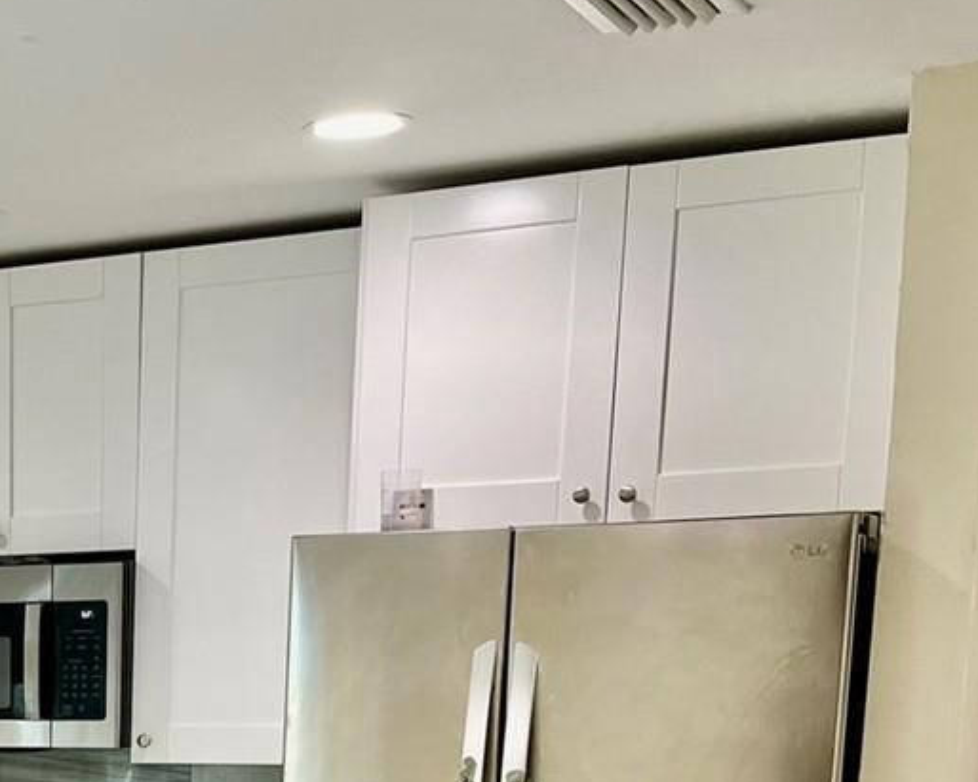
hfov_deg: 21.4
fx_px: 2286
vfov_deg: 17.8
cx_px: -352
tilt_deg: -11.2
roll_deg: +1.2
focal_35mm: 79
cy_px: 1083
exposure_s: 1/120
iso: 80
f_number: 1.6
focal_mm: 5.1
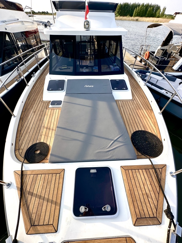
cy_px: 122
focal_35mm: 14
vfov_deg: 102.1
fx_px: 98
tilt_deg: -48.0
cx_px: 91
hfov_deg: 85.7
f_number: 2.2
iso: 40
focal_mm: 2.22
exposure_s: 1/416
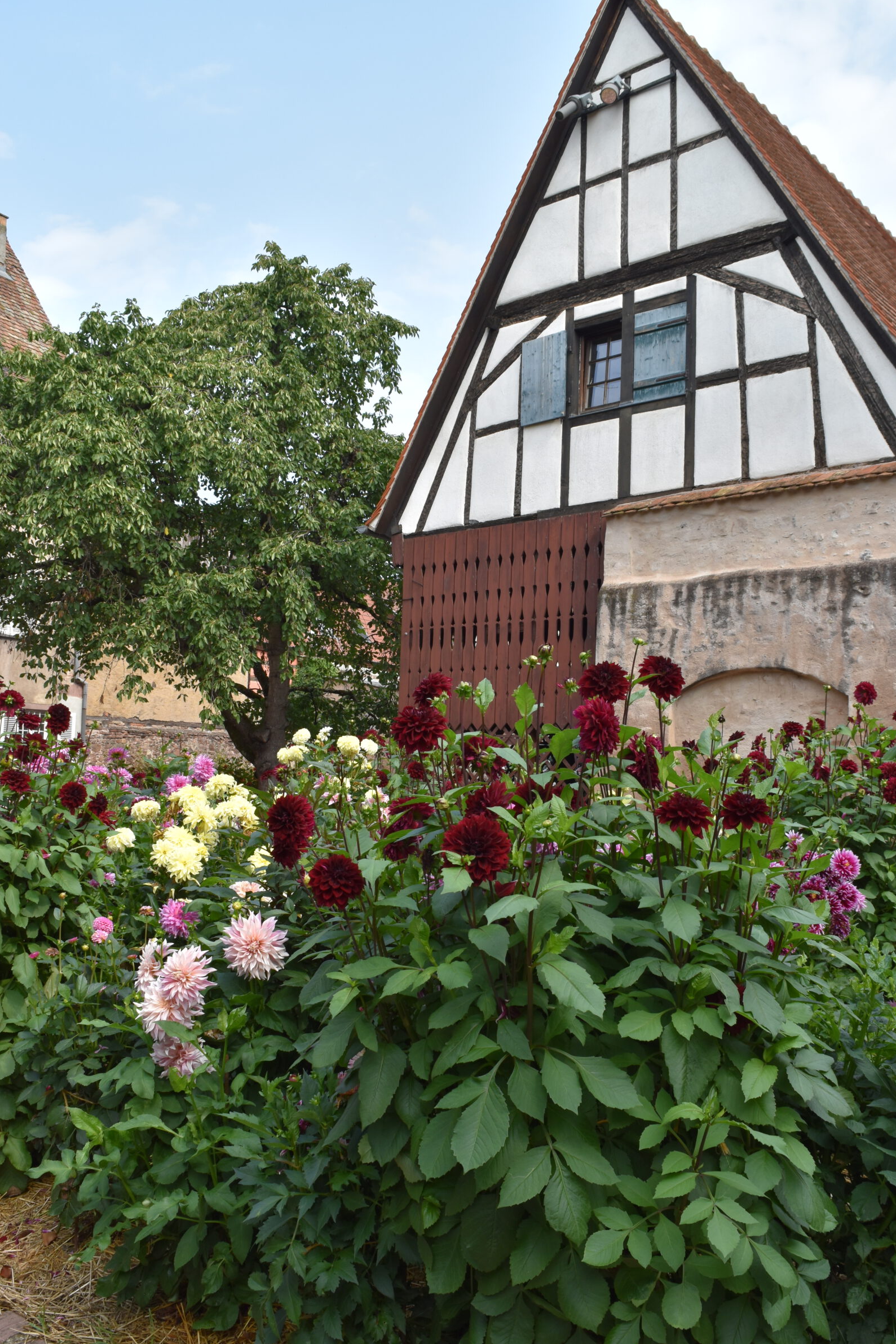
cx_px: 472
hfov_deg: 45.0
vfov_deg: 63.6
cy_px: 702
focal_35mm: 29
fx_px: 1082
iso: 200
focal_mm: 18
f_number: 8
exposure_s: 1/250
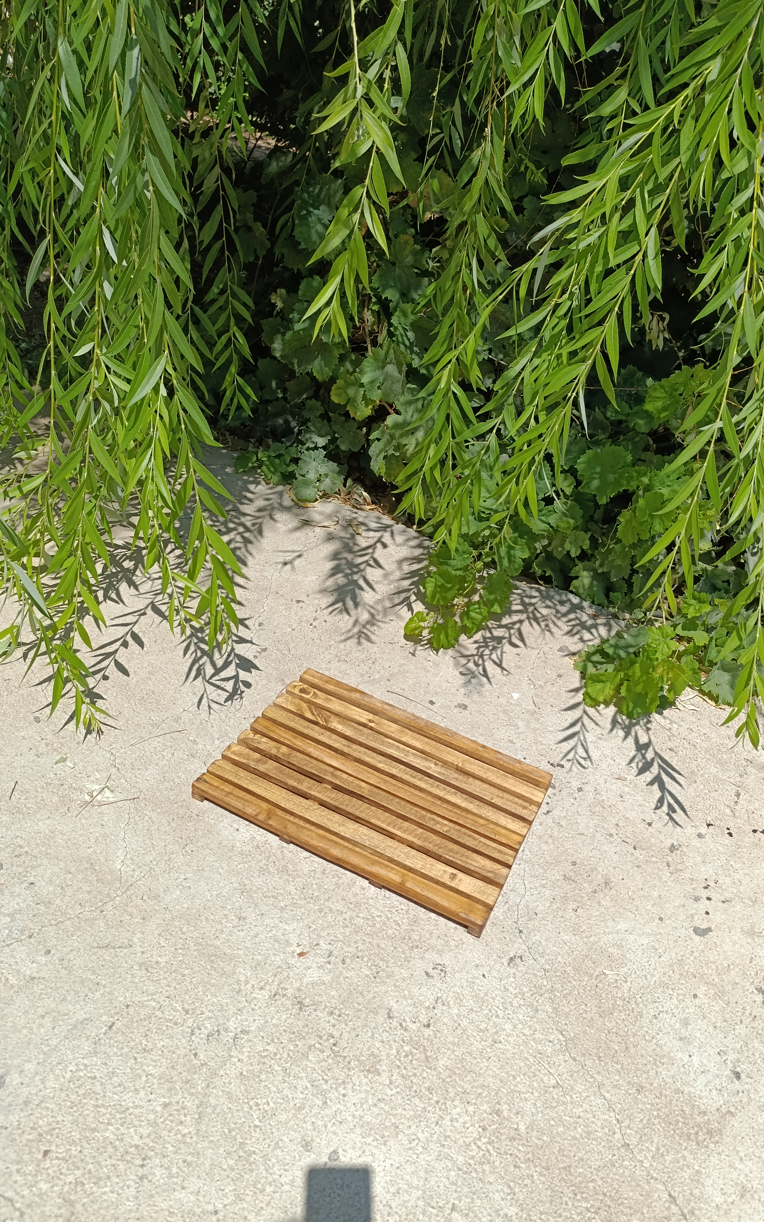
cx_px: 453
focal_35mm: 25
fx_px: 833
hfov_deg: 49.0
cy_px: 598
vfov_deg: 72.5
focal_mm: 6.14
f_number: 1.65
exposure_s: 1/900
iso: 50
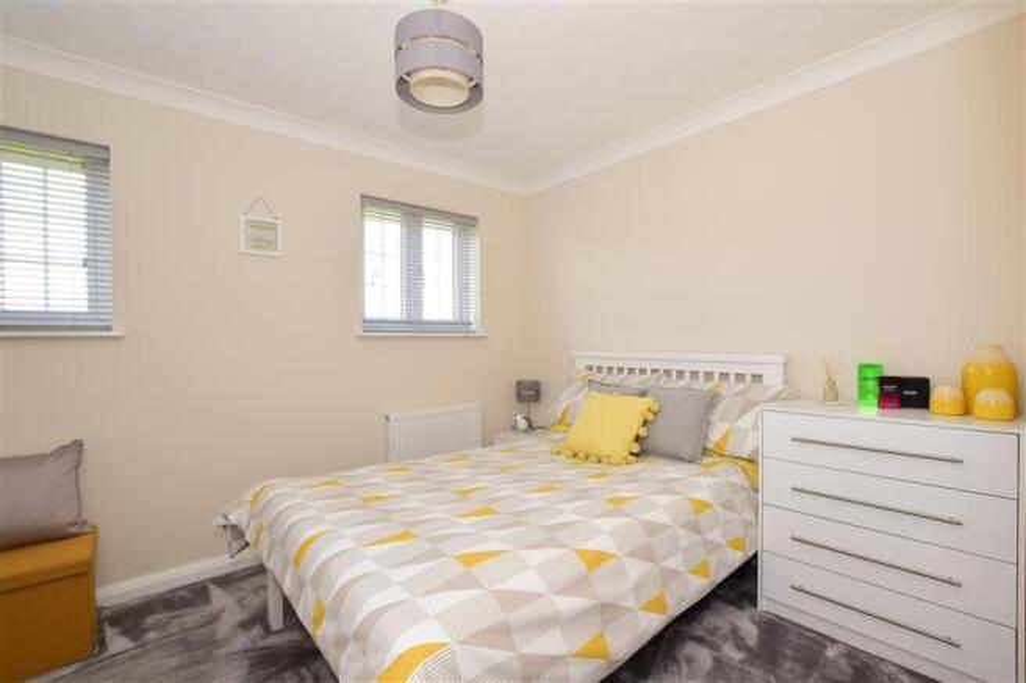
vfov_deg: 77.3
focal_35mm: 15
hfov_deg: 100.4
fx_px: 427
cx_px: 513
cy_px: 342
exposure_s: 1/30
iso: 500
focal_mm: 10
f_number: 9
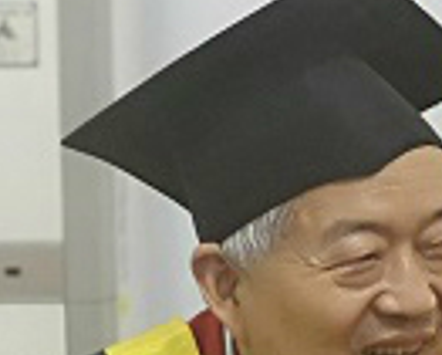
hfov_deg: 8.0
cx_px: 294
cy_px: 544
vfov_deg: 6.3
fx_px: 3168
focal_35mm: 242
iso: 160
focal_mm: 3.95
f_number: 1.8
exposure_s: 1/50
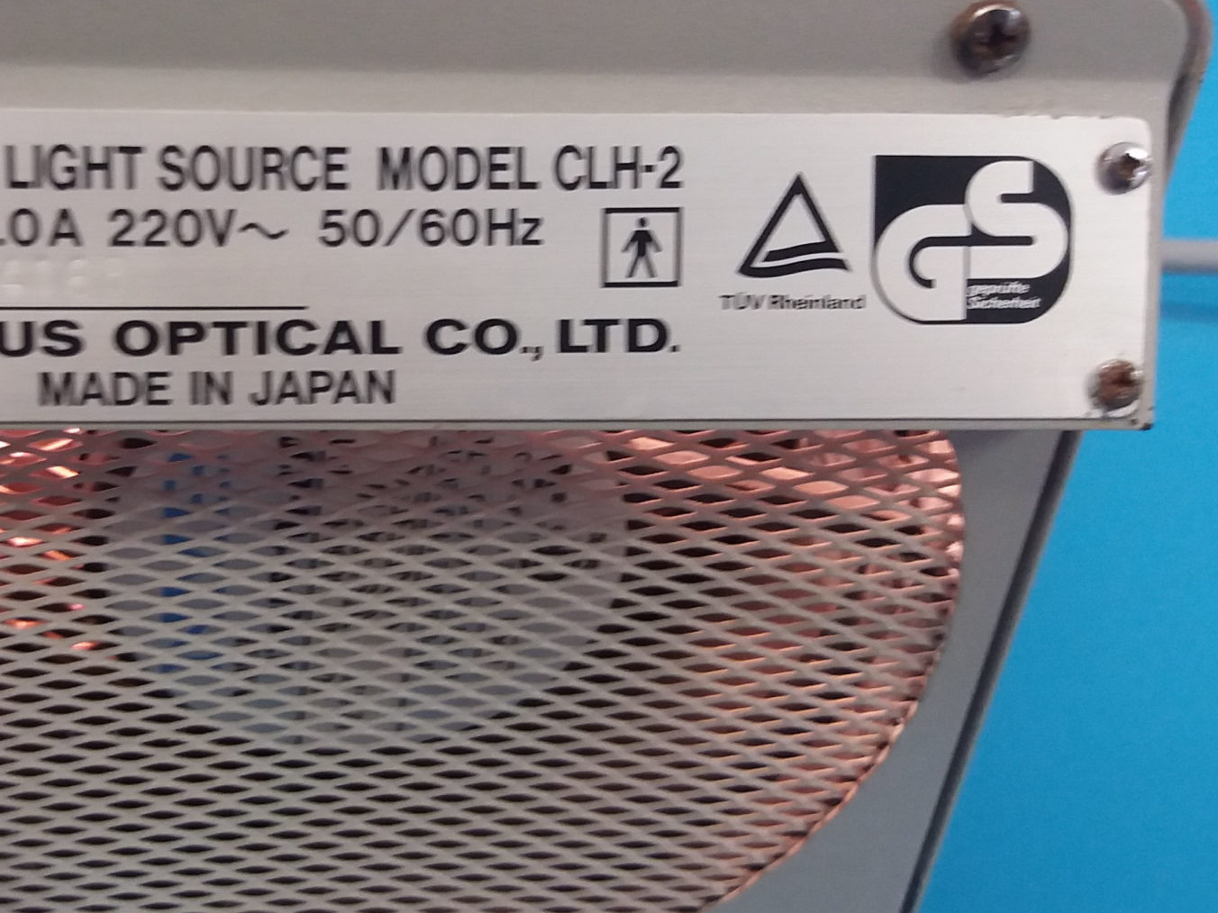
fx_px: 1865
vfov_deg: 27.5
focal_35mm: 53
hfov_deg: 35.2
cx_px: 281
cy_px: 475
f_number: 1.9
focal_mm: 3.7
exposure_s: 1/17
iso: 160
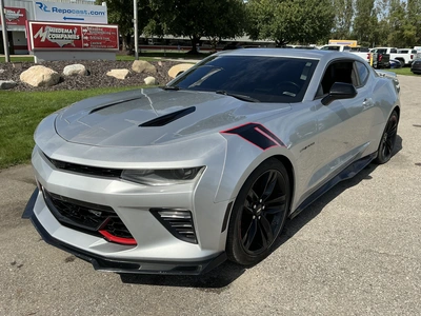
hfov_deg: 63.4
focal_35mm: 28
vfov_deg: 49.7
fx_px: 341
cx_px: 210
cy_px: 158
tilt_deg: -18.0
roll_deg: -2.6
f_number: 1.8
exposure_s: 1/2427
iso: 25
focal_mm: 3
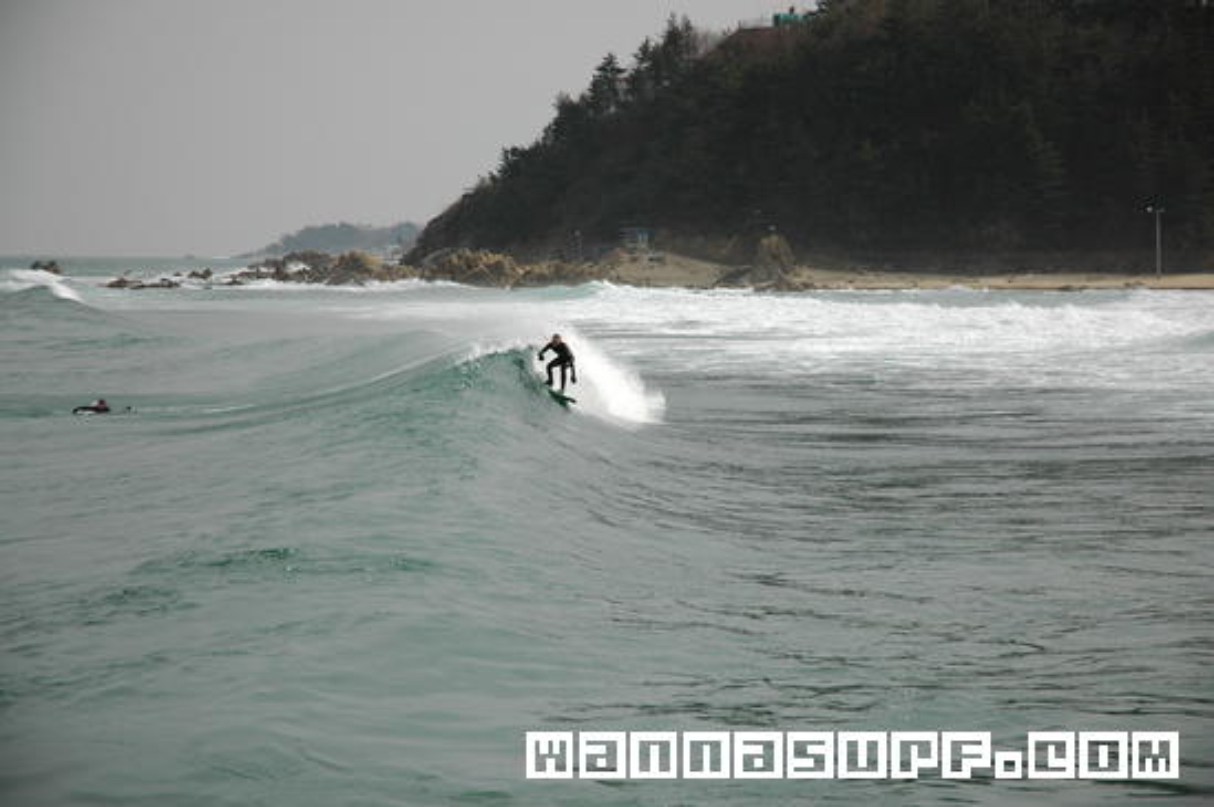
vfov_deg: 13.0
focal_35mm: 105
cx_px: 607
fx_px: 3538
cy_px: 404
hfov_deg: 19.5
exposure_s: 1/2000
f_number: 4.5
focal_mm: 70
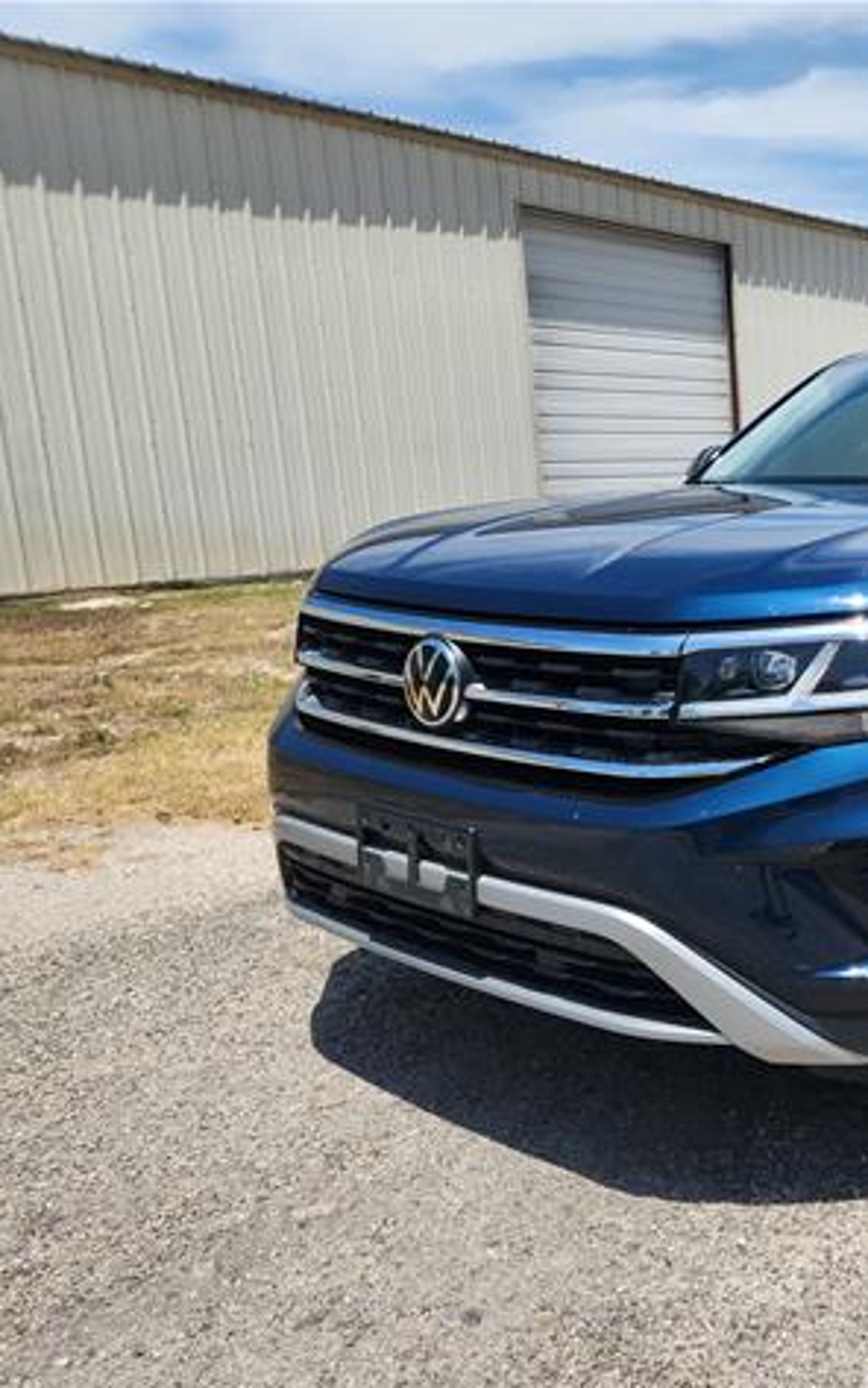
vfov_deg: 58.1
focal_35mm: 33
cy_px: 701
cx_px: 909
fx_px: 1248
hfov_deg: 34.2
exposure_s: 1/1809
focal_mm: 5.4
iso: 20
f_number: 1.8
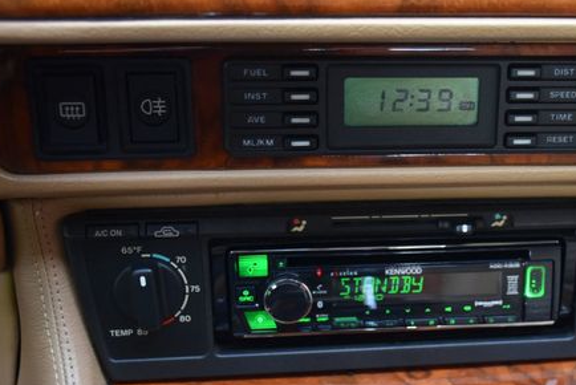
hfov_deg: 33.1
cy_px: 216
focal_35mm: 60
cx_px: 403
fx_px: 956
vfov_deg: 22.7
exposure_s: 1/60
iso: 450
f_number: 4
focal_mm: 27
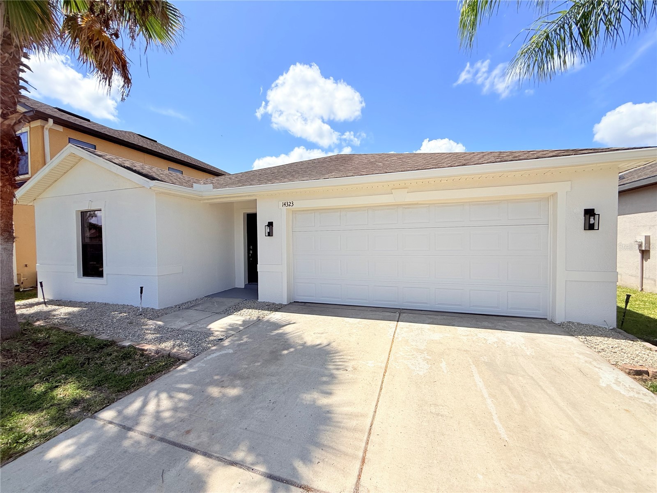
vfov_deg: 85.7
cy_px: 246
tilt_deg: -0.4
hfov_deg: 102.1
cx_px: 328
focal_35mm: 14
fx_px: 266
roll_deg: +0.9
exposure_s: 1/2841
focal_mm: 2.22
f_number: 2.2
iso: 50
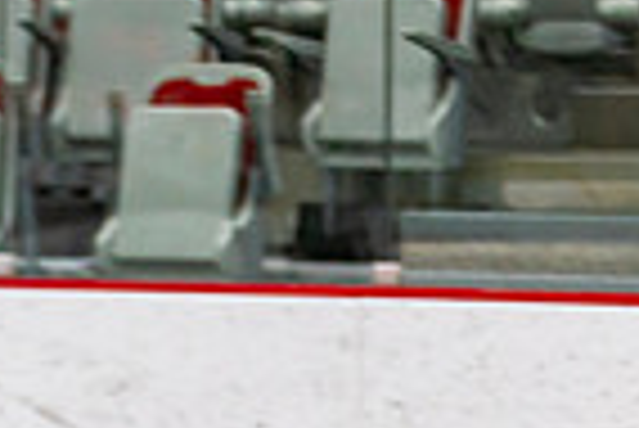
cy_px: 990
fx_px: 11123
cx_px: 569
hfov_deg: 3.3
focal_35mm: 626
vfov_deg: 2.2
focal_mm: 130
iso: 1000
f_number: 2.8
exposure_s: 1/640
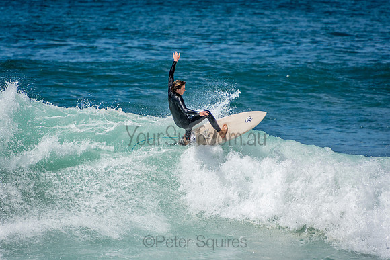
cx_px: 195
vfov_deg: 2.3
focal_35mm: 600
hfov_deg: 3.4
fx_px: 6501
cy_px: 130
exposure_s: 1/2000
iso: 220
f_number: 5.6
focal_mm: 400
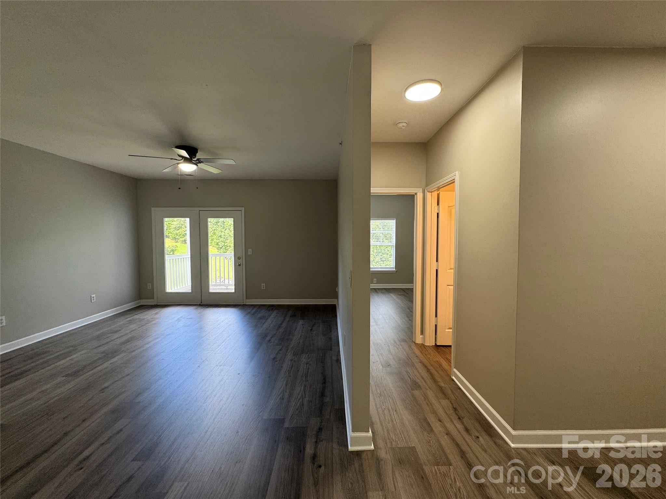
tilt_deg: -2.4
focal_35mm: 14
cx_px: 333
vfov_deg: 85.7
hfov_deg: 102.1
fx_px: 269
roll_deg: +0.1
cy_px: 250
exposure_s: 1/120
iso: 125
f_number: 2.2
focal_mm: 2.22
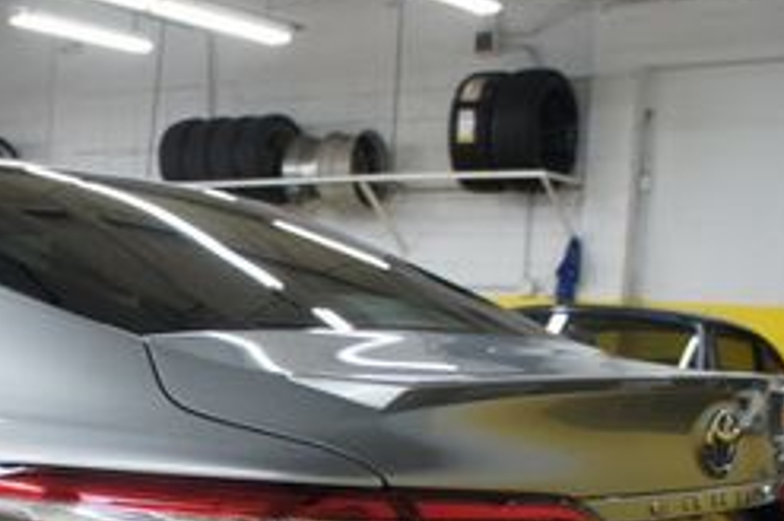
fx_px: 1522
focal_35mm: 70
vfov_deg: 18.5
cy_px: 604
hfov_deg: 26.7
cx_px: -60
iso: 250
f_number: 3.5
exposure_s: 1/30
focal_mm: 18
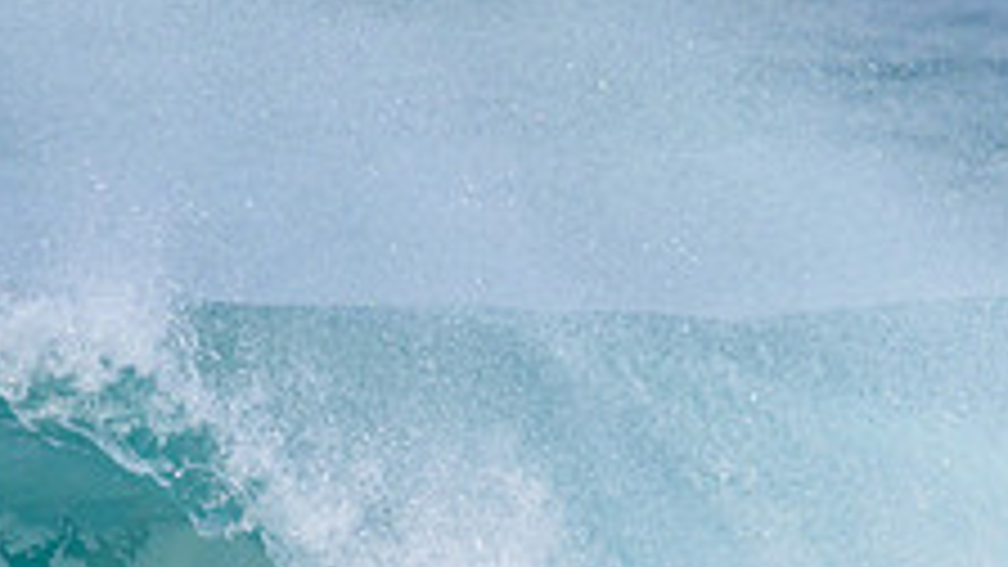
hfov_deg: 1.0
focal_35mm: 2175
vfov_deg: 0.6
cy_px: 646
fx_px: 58134
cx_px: 387
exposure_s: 1/2000
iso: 720
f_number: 11
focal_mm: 800
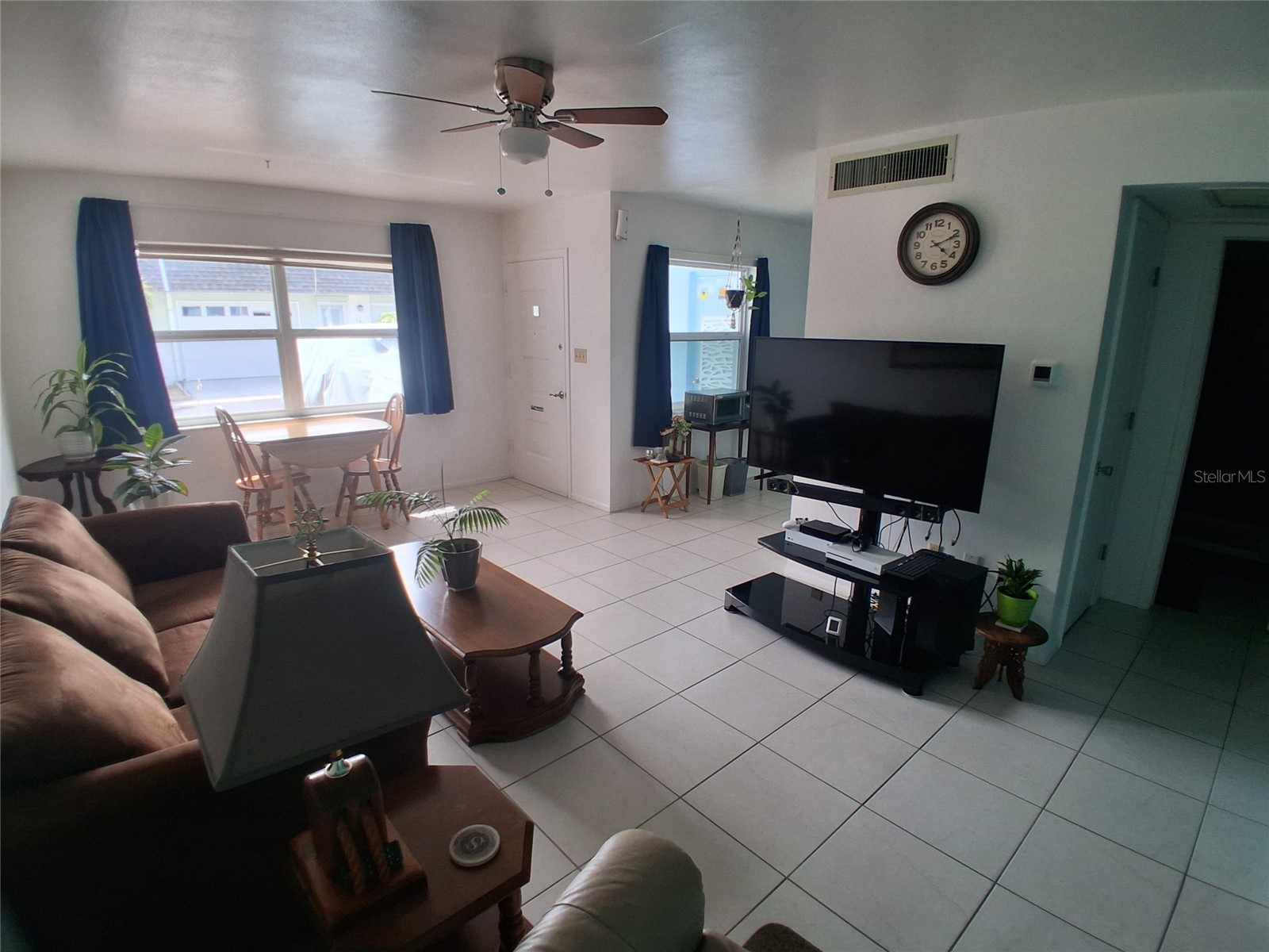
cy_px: 476
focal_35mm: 17
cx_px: 634
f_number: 2.2
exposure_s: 1/120
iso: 50
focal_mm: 1.4
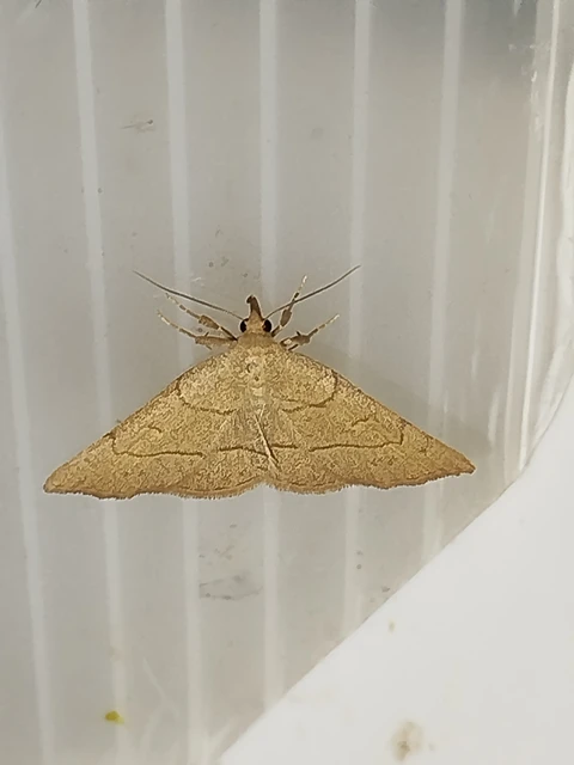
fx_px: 2476
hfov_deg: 13.2
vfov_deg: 17.6
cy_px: 382
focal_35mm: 112
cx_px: 287
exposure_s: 1/50
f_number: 1.7
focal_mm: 5.31
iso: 125
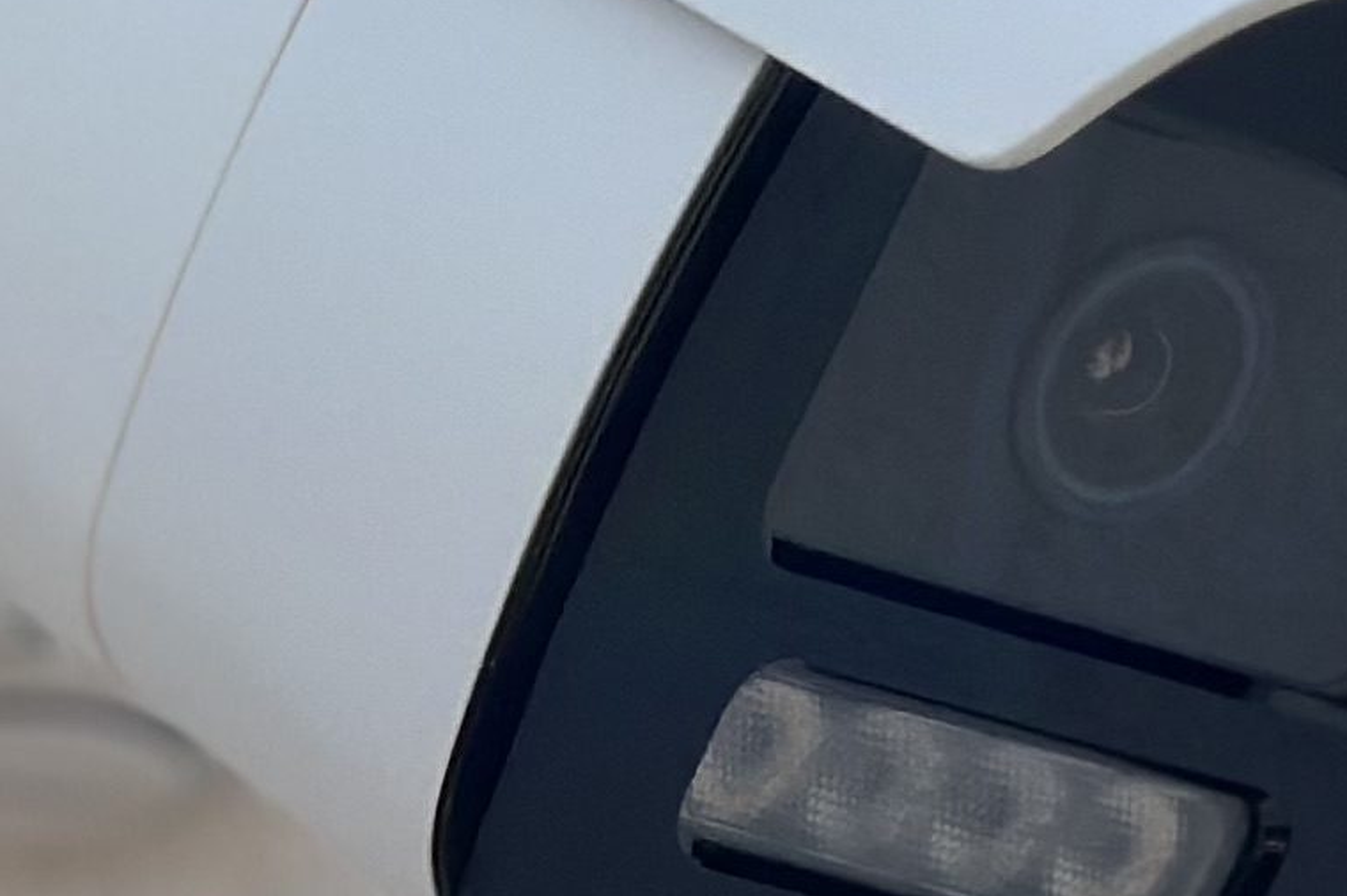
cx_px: -1223
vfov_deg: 5.2
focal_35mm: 265
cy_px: 499
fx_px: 9911
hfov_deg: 7.5
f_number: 1.78
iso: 100
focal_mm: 6.86
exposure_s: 1/5882
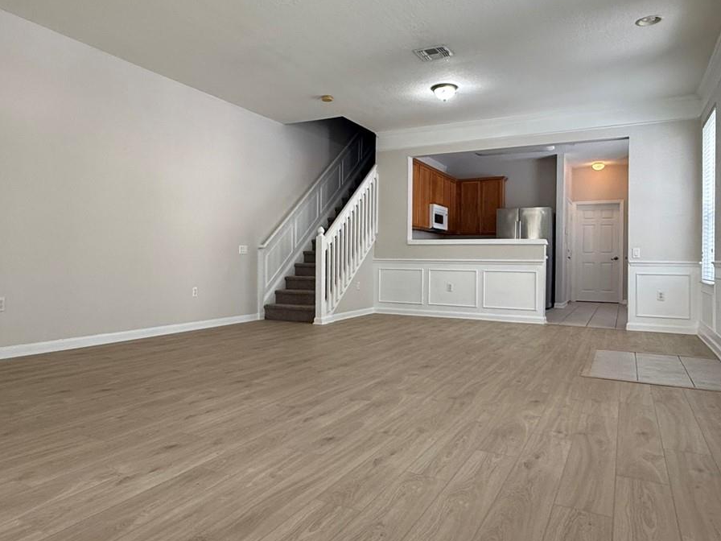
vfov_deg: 54.8
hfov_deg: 69.4
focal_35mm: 25
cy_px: 255
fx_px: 521
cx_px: 347
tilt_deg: +0.9
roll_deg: -0.5
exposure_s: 1/120
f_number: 2.2
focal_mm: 2.22
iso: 250
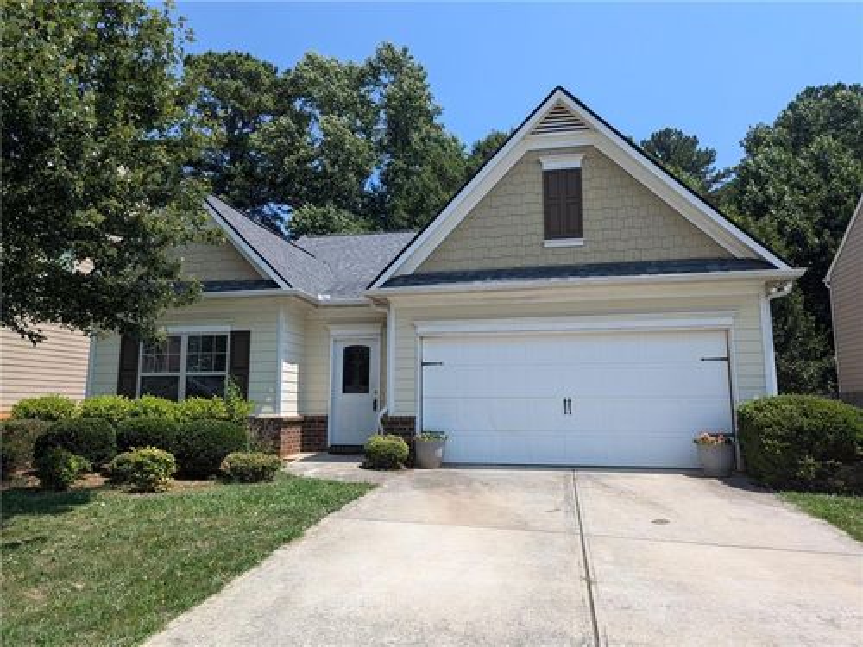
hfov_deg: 71.6
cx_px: 432
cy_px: 324
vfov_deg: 56.8
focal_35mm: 24
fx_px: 598
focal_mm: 6.81
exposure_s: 1/1770
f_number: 1.85
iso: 51
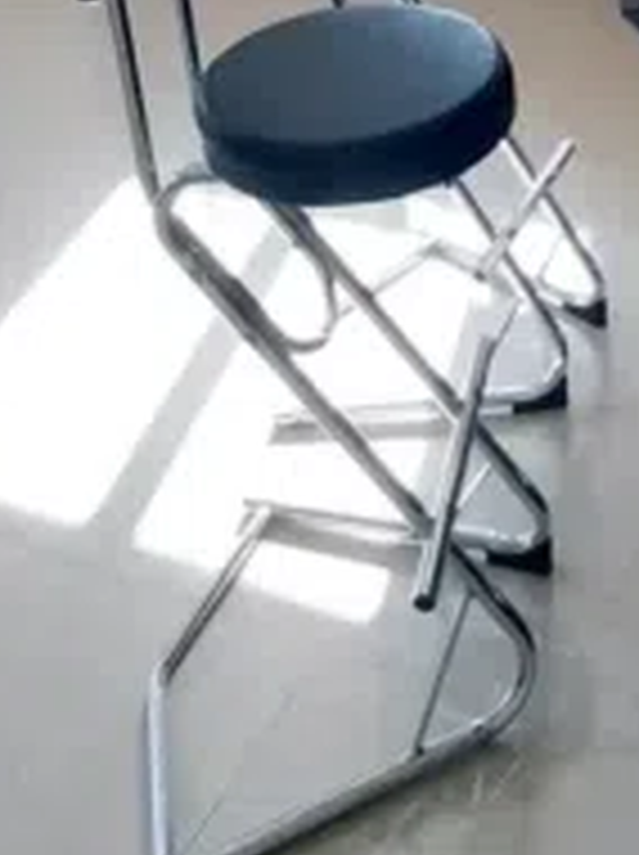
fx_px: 1184
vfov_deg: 33.6
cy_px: -124
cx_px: 648
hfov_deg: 28.3
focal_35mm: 48
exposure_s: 1/50
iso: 64
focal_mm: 1.3
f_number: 2.2
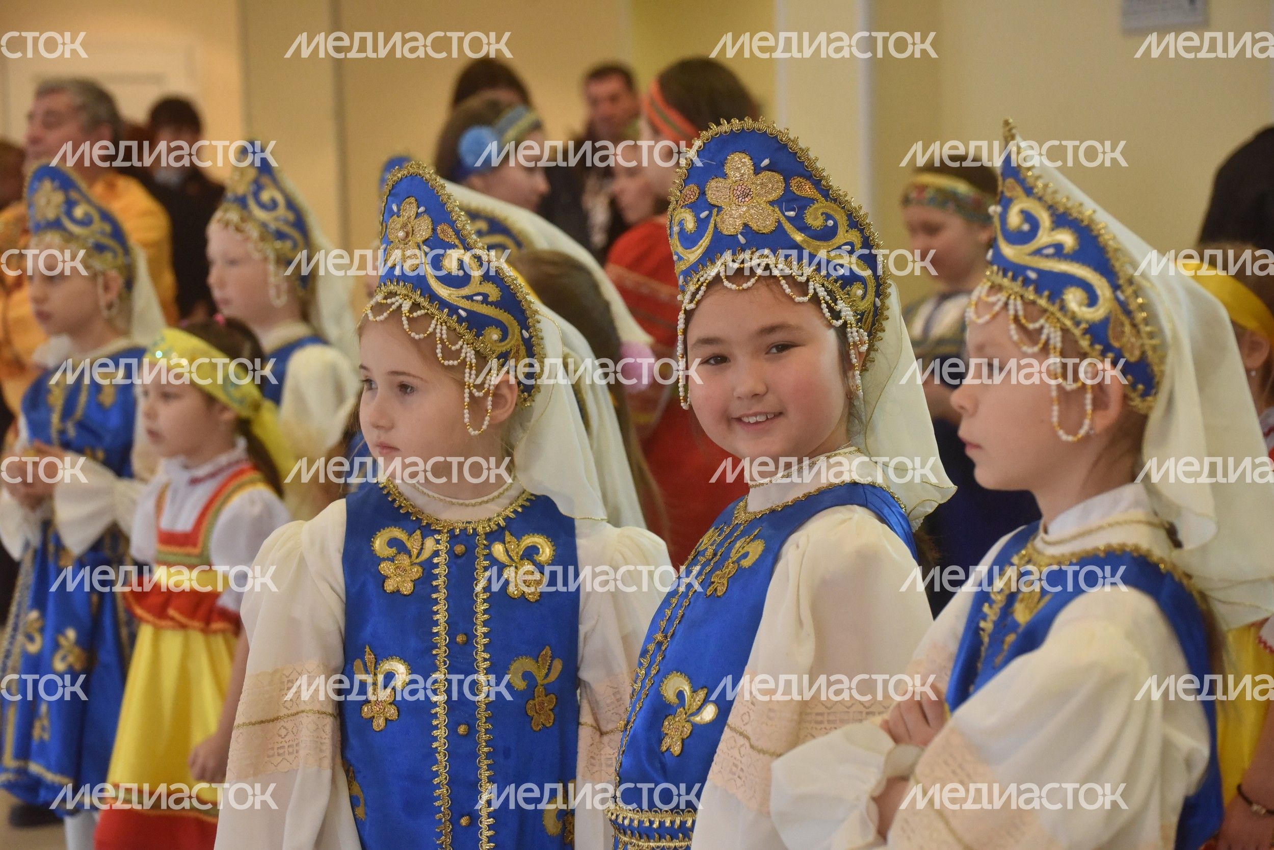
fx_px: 3186
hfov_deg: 22.6
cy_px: 425
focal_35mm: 90
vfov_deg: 15.2
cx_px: 637
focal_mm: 90
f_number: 5
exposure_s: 1/200
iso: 4000
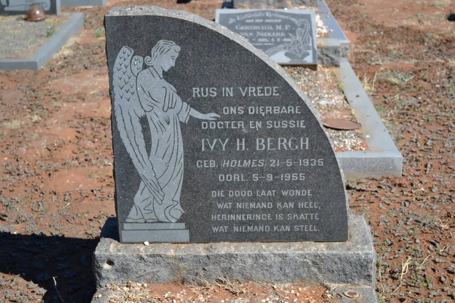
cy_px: 152
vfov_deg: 19.7
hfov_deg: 29.2
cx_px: 228
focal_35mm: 69
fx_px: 872
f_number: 5.6
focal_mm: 46
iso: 140
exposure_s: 1/125
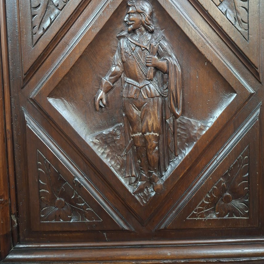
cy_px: 83
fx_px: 242
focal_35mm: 28
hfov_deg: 57.3
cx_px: 133
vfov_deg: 55.8
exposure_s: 1/25
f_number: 1.8
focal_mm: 5.54
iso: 800
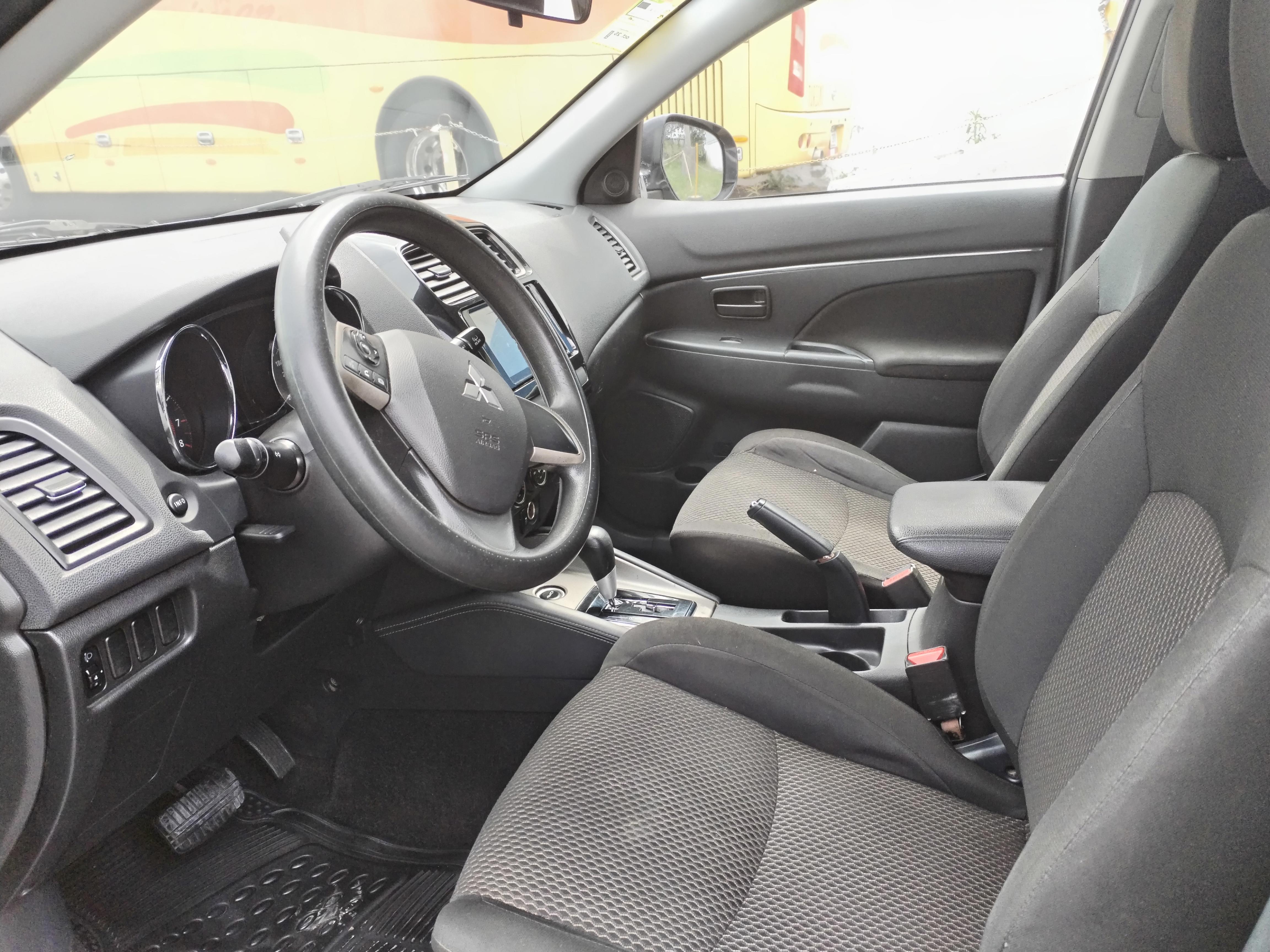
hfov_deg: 61.7
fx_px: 1064
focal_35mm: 29
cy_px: 476
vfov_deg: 48.2
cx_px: 635
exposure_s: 1/120
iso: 112
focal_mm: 4.75
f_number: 1.8
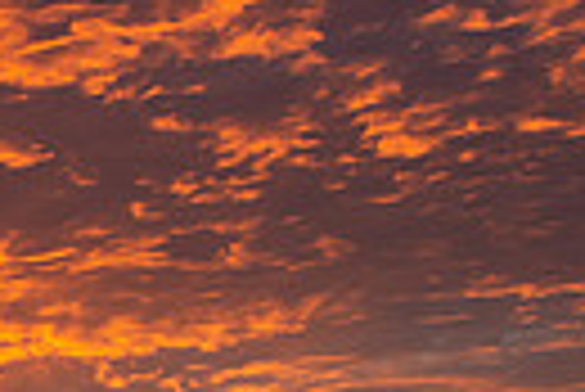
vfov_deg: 8.4
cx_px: -612
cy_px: 561
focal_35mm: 161
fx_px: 2619
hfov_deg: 11.4
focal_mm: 24
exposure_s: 1/800
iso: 360
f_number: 2.8
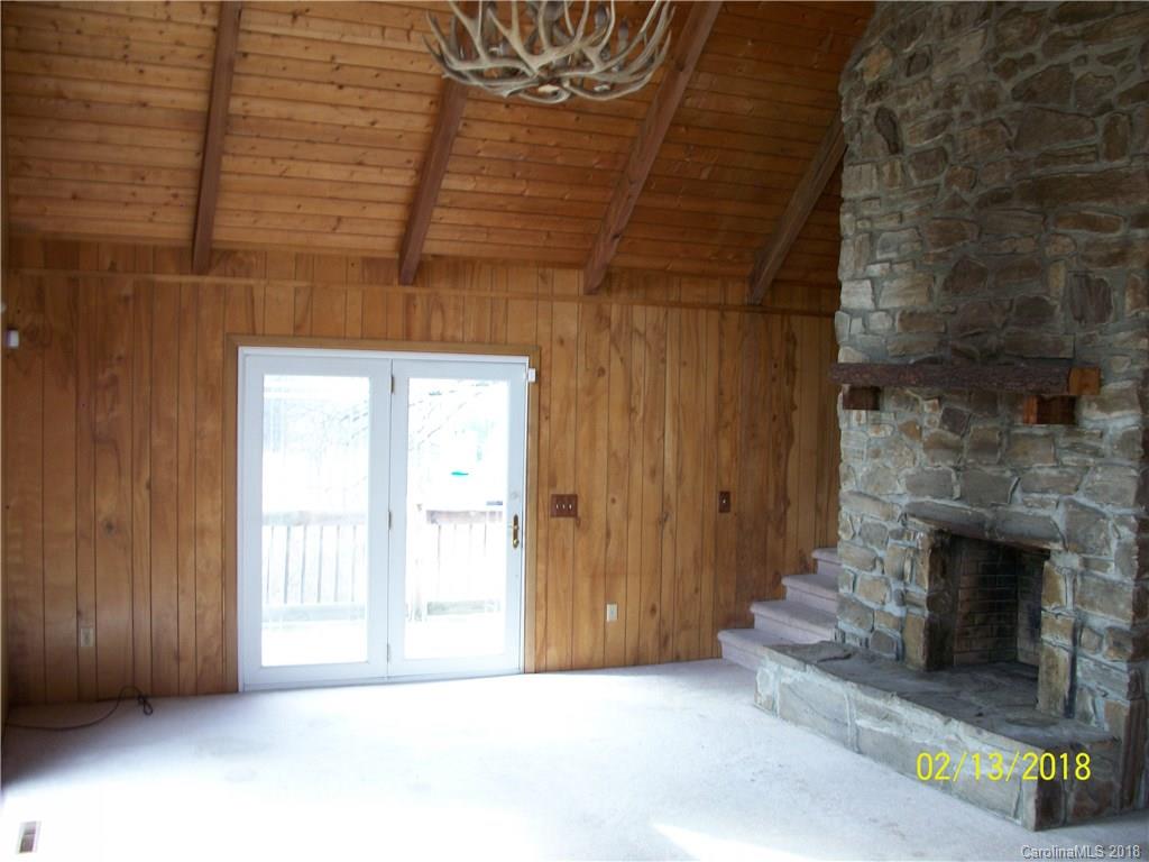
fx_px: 1162
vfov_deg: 40.7
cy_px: 431
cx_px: 574
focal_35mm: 35
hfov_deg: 52.6
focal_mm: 6.3
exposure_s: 1/30
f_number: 3.1
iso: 80
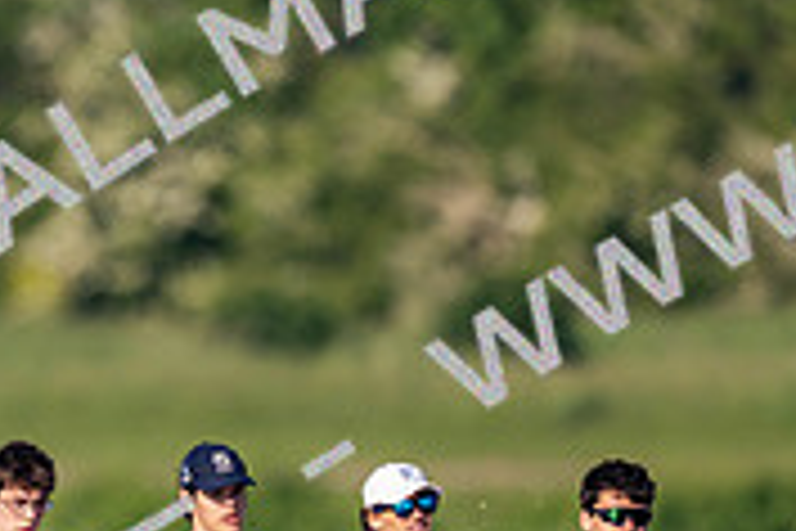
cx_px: 99
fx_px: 43445
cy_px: 484
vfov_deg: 0.7
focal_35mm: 1965
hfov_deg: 1.0
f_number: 4
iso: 220
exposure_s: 1/2500
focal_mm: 600
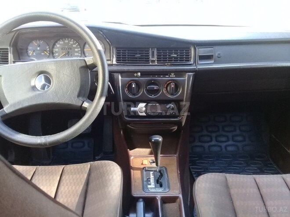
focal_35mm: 31
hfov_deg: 58.4
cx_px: 145
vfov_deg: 45.4
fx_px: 260
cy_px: 108
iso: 125
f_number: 2.2
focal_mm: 3.3
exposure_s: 1/33
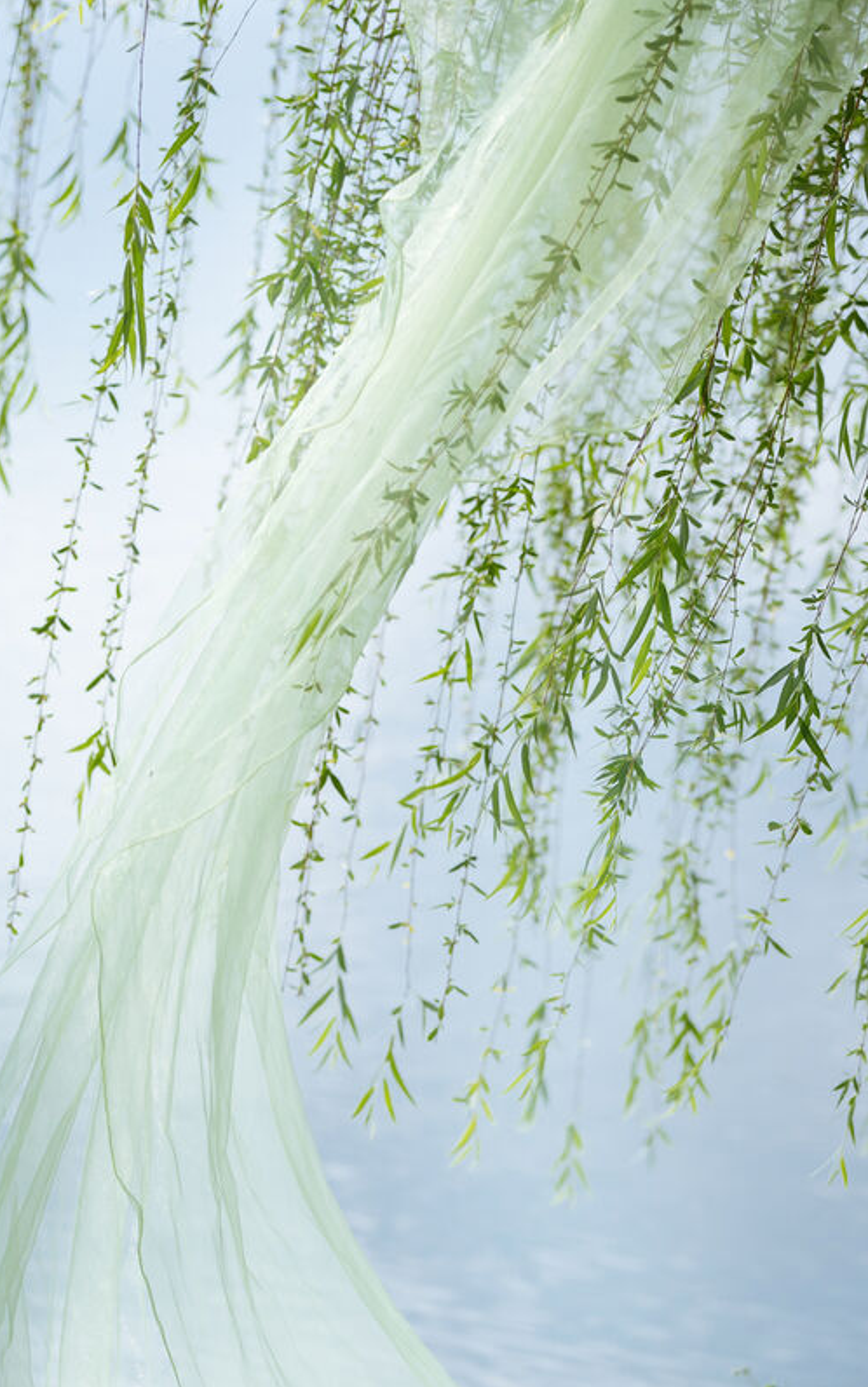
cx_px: 75
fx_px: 6392
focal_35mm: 169
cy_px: 694
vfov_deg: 12.4
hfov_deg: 7.7
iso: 200
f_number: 3.5
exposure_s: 1/1600
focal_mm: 110
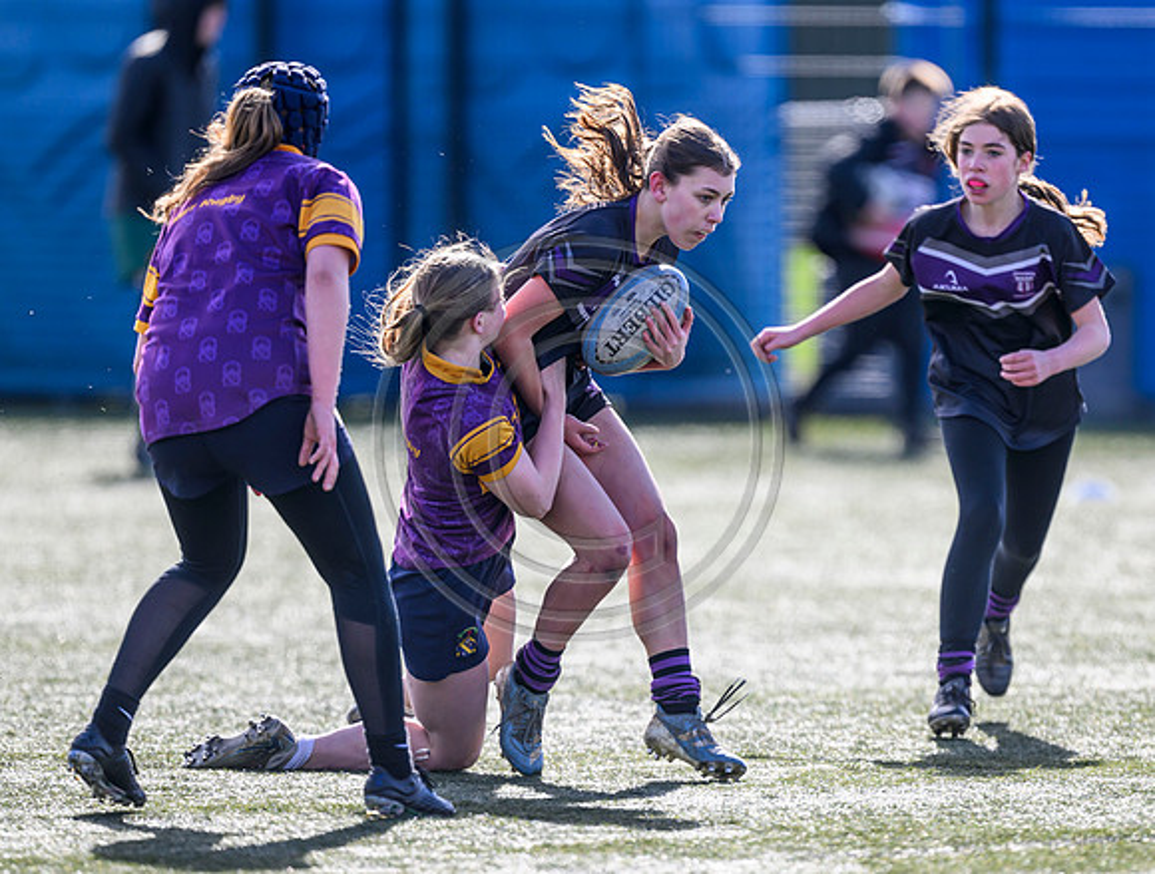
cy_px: 562
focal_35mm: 563
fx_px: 18839
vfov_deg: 2.7
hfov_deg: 3.5
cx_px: 617
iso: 200
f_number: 3.2
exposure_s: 1/1250
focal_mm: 400
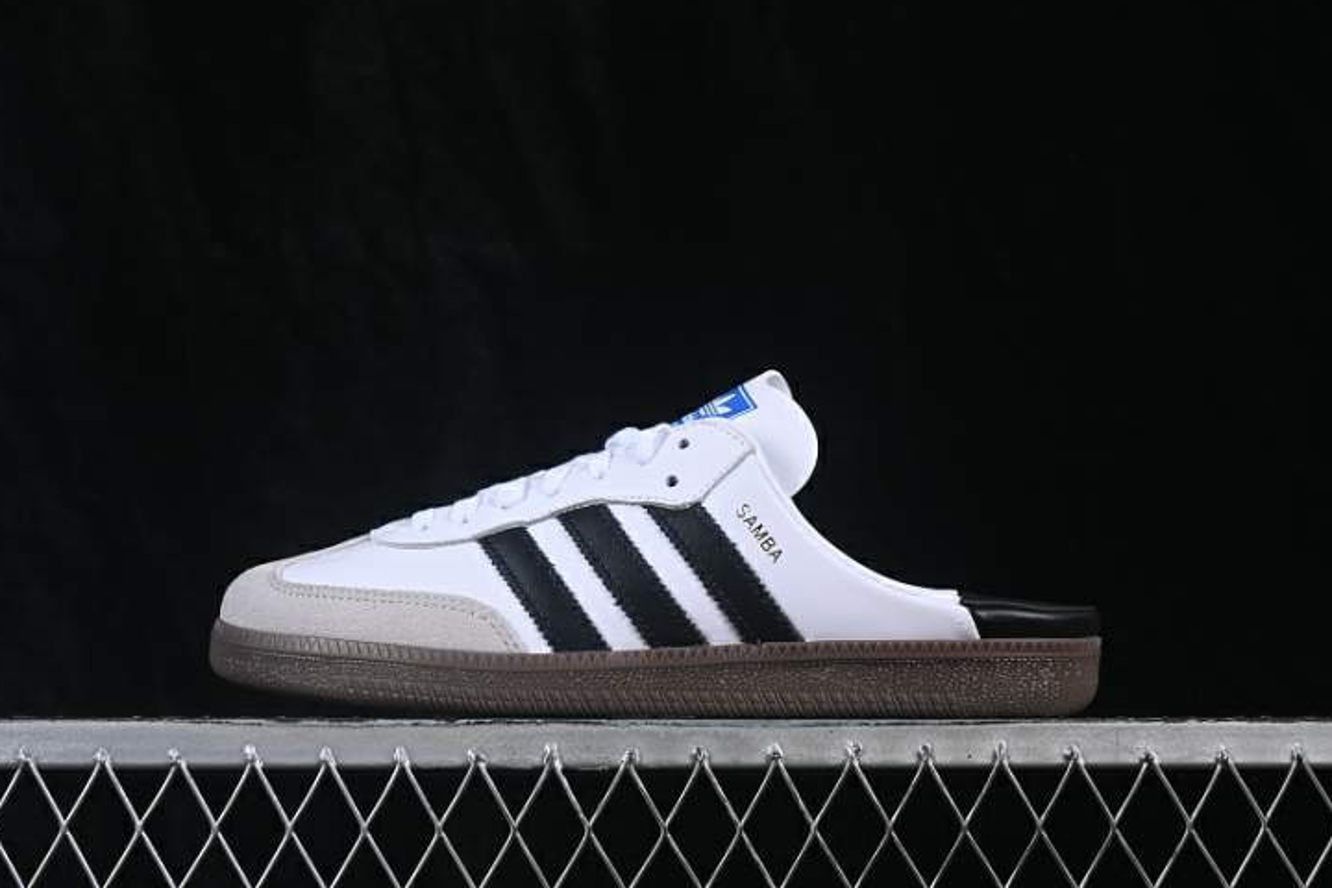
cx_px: 664
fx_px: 2812
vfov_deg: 17.9
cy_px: 440
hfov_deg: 26.7
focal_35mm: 76
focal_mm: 50
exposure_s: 1/80
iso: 160
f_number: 8
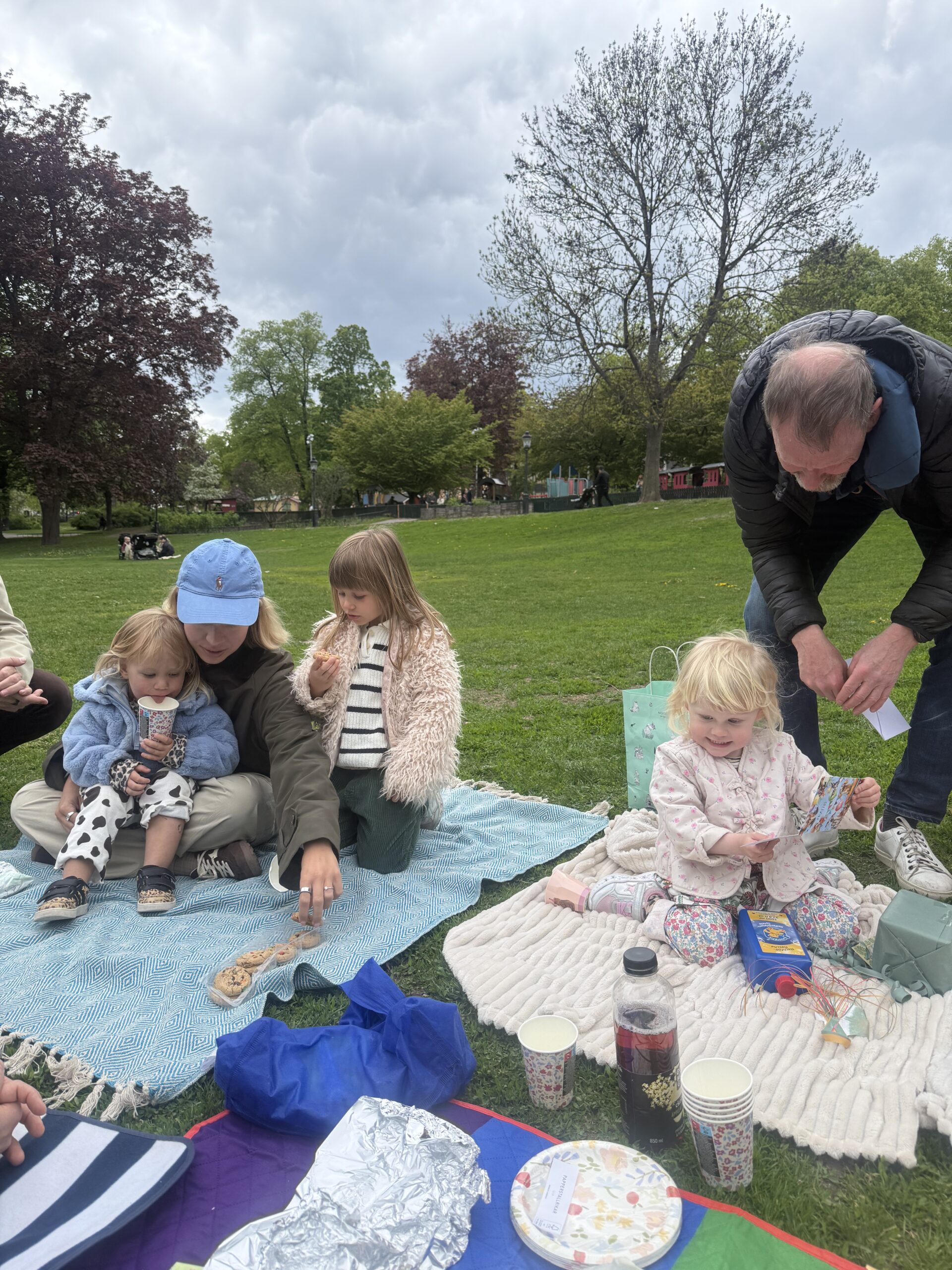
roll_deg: +0.0
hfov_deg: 56.8
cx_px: 476
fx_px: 880
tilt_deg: -4.4
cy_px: 635
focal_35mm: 24
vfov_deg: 71.6
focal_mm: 6.76
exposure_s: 1/1618
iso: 100
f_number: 1.78
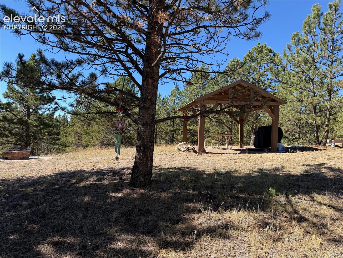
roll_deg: -3.6
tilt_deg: +1.4
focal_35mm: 24
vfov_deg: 56.8
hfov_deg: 71.6
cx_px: 172
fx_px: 238
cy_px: 129
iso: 80
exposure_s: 1/1437
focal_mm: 6.76
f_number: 1.78
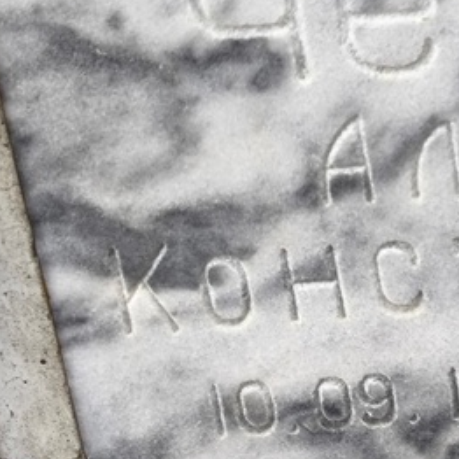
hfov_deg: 12.3
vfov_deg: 12.9
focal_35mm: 135
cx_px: 691
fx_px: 2025
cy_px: 135
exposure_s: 1/120
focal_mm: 4.71
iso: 64
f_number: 1.7
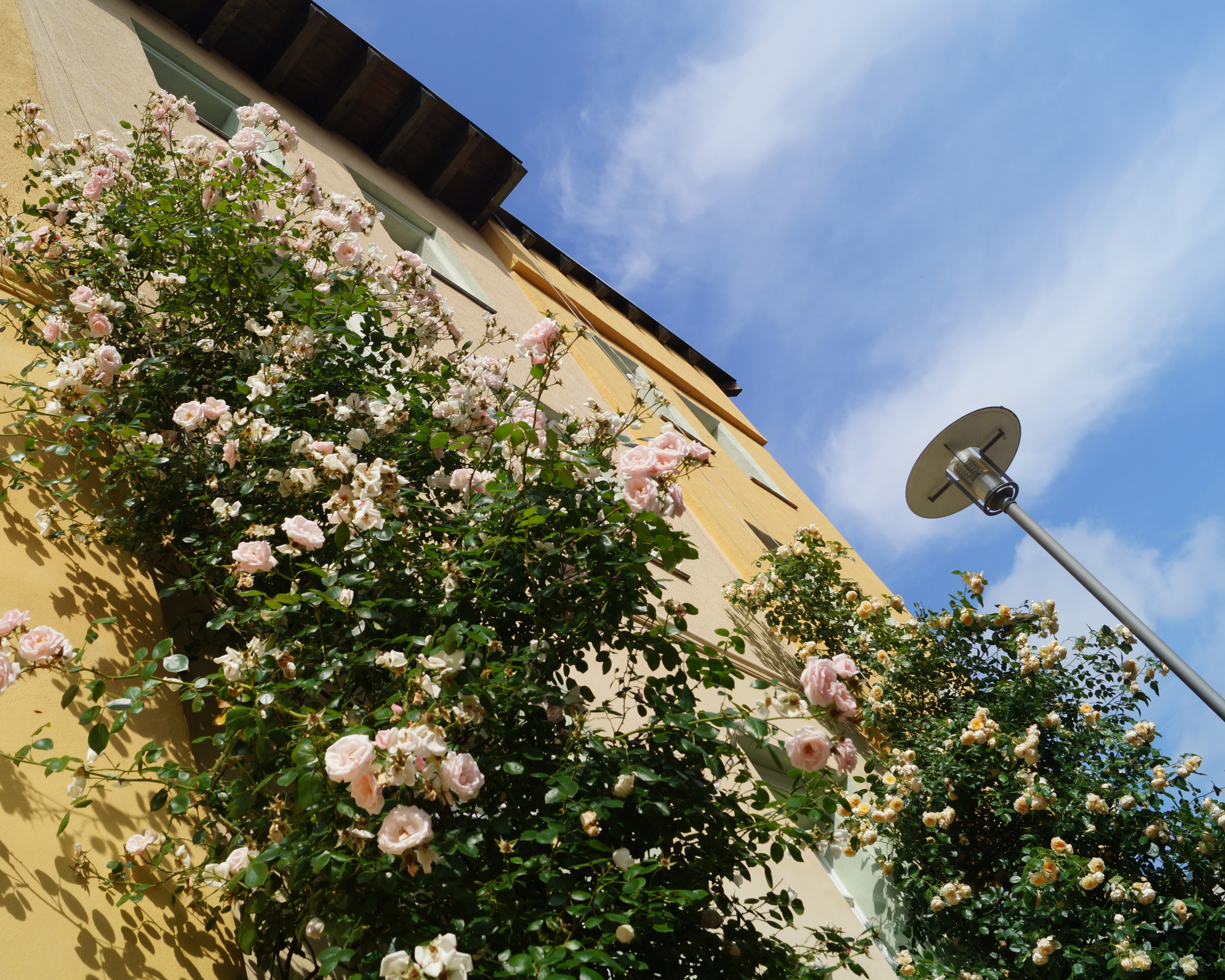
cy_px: 483
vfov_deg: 47.1
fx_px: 1124
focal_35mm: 31
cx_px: 512
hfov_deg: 56.9
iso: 100
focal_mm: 18
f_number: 10
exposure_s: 1/200
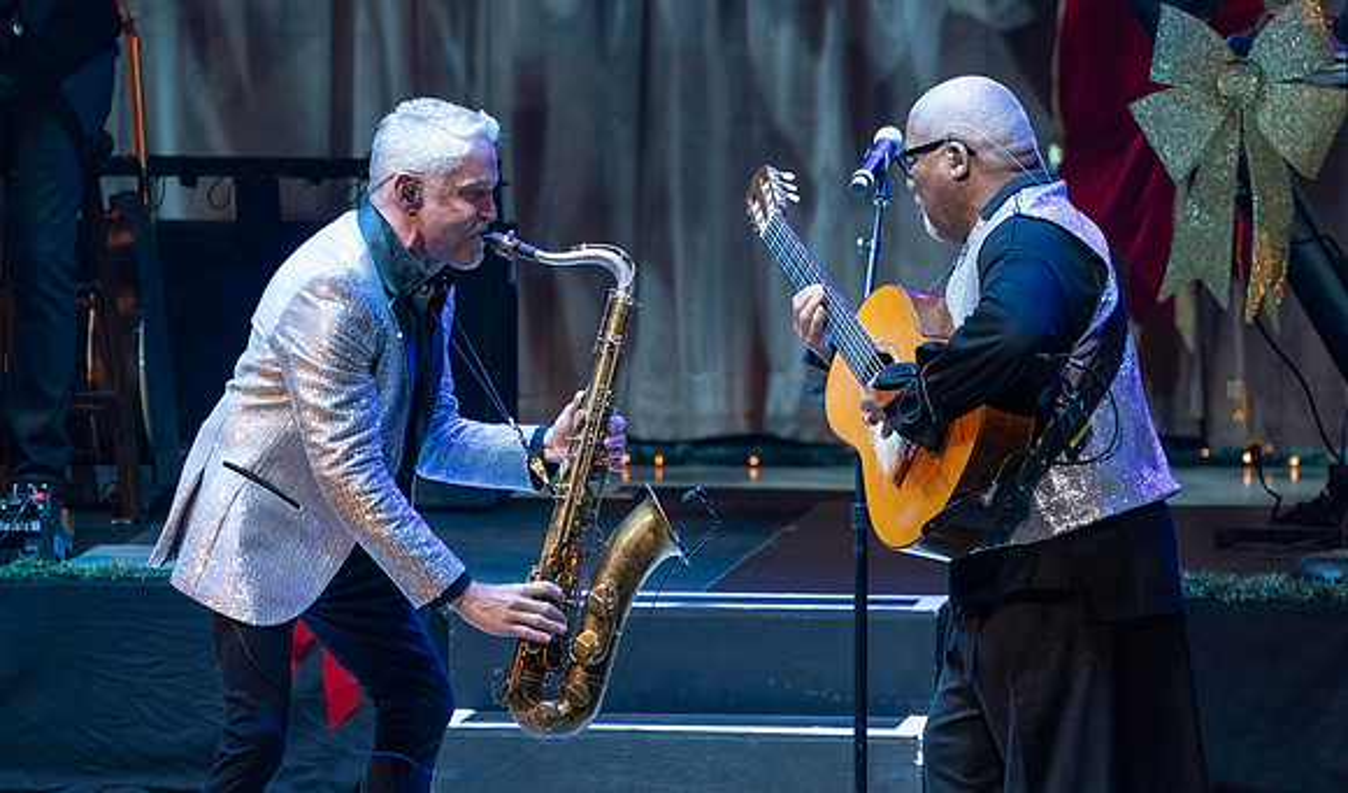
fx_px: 18648
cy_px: 519
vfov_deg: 2.4
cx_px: 608
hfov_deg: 4.1
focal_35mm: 516
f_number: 9
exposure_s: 1/320
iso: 5000
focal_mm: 367
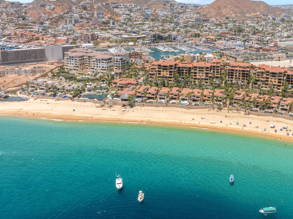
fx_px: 288
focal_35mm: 34
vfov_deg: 41.2
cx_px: 199
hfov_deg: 52.8
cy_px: 72
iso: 100
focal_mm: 12.29
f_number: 7.1
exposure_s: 1/80
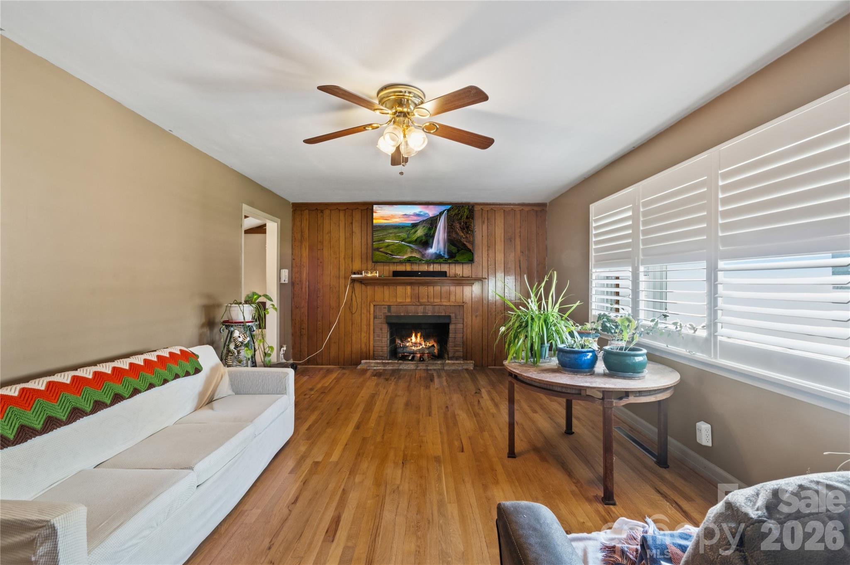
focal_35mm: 15
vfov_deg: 77.2
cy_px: 282
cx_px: 425
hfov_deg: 100.4
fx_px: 354
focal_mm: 10
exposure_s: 4
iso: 200
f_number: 14
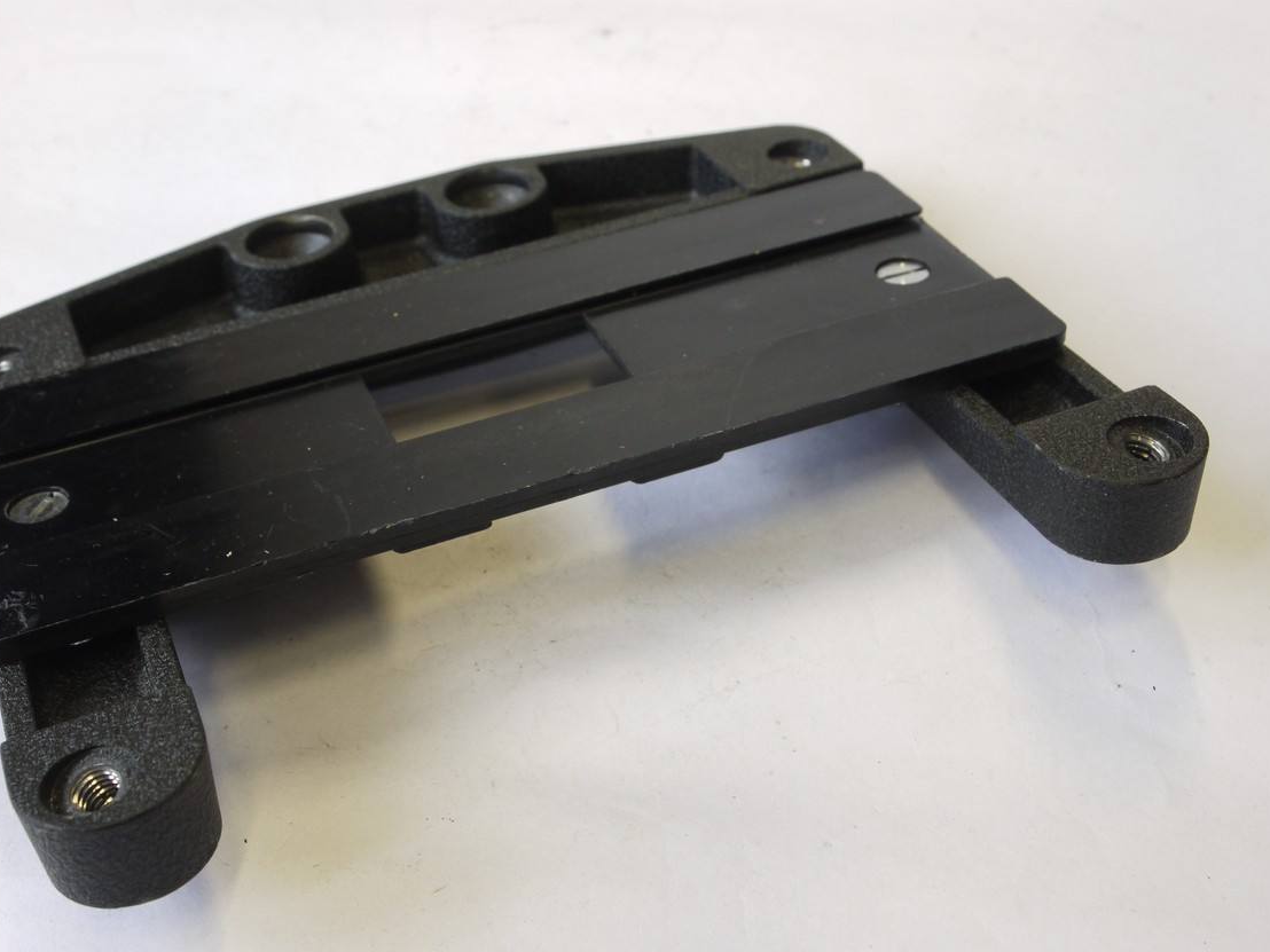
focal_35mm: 52
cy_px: 496
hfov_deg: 36.8
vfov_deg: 28.0
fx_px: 1908
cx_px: 597
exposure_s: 1/20
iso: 400
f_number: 9
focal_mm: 24
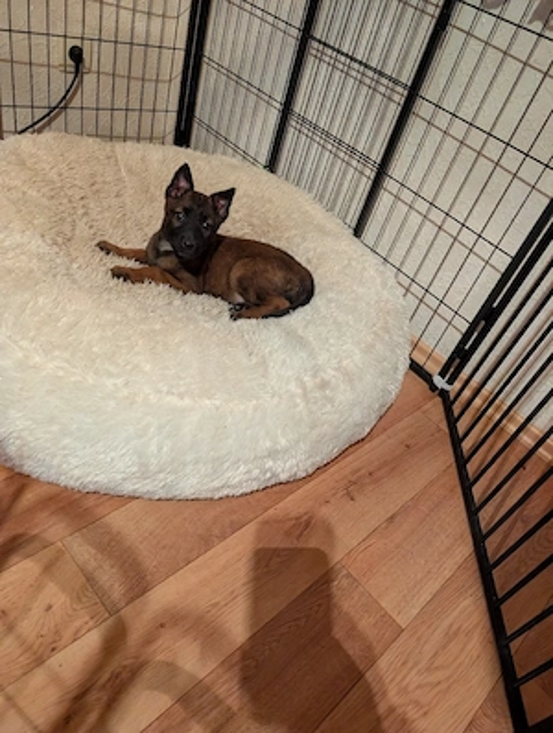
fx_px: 510
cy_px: 366
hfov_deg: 57.0
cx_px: 276
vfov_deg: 71.5
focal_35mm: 24
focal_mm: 6.9
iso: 2593
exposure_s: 1/50
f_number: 1.68
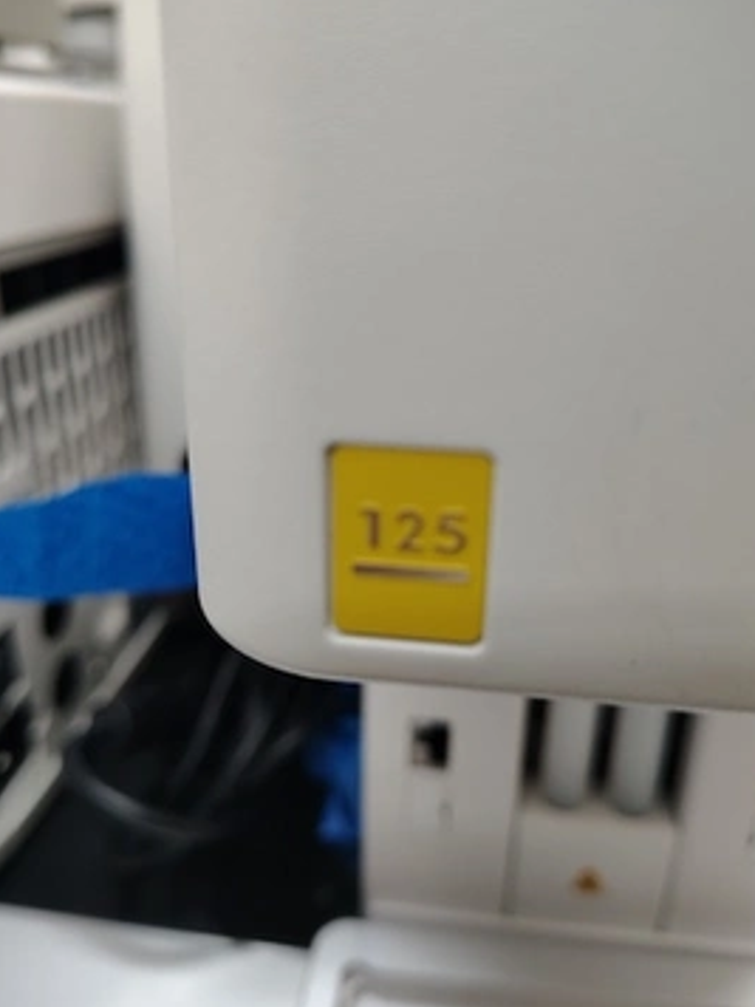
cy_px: 470
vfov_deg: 65.3
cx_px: 407
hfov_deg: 51.3
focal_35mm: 27
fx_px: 785
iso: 521
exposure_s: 1/120
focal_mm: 5.56
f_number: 1.8
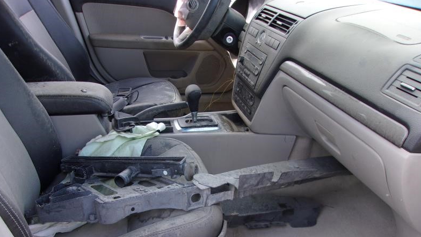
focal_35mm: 30
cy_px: 149
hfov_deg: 64.3
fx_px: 335
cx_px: 212
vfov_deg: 38.7
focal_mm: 4.9
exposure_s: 1/75
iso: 80
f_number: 3
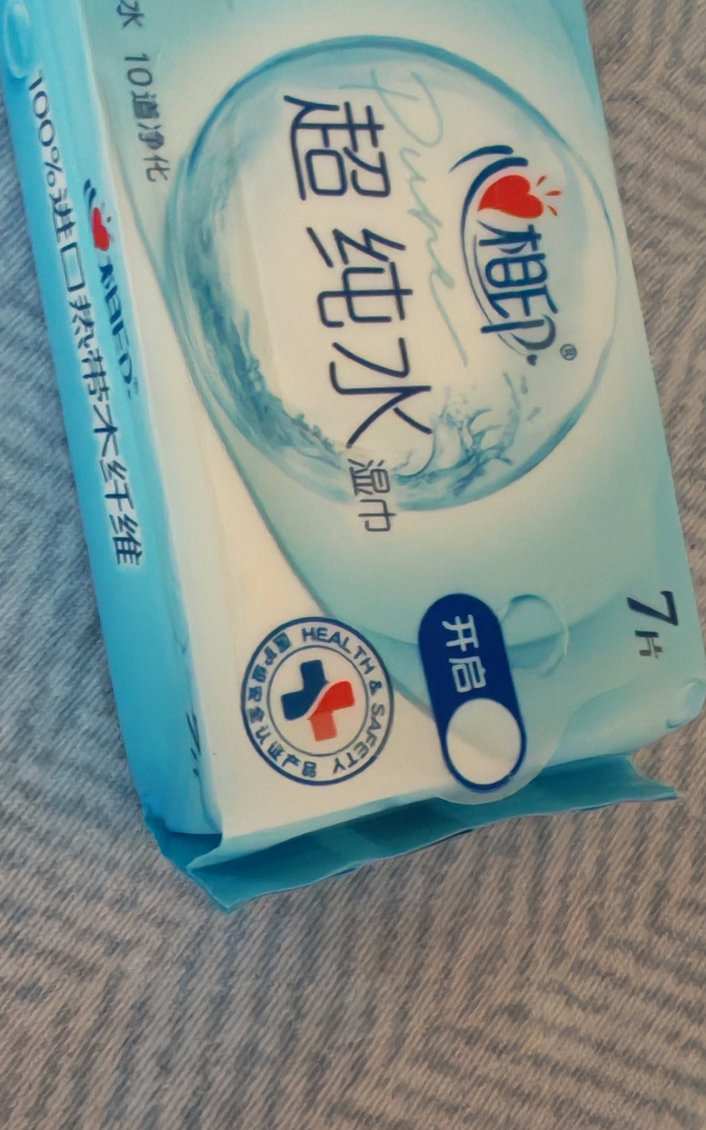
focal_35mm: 41
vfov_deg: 48.2
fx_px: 1262
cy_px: 539
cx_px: 179
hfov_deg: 30.7
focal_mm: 1.96
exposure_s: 1/33
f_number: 2.2
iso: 800
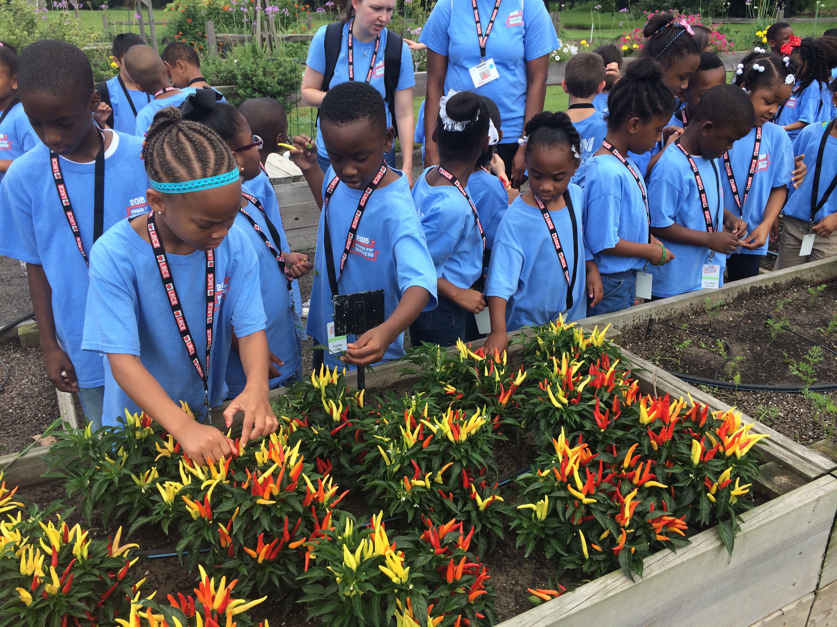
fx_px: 725
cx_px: 418
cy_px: 314
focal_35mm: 30
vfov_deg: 46.8
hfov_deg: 60.0
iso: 32
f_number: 2.2
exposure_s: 1/570
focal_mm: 4.12
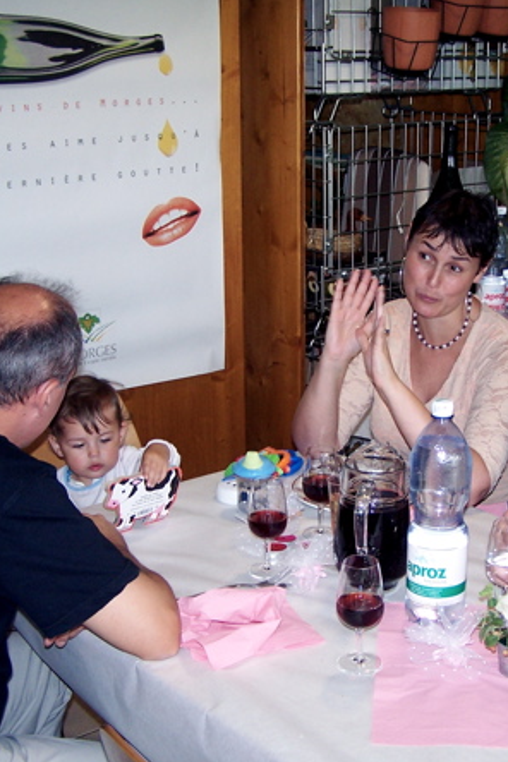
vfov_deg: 35.0
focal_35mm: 57
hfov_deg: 23.6
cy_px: 407
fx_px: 1206
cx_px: 355
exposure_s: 1/60
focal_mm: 6.3
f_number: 2.8
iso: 140
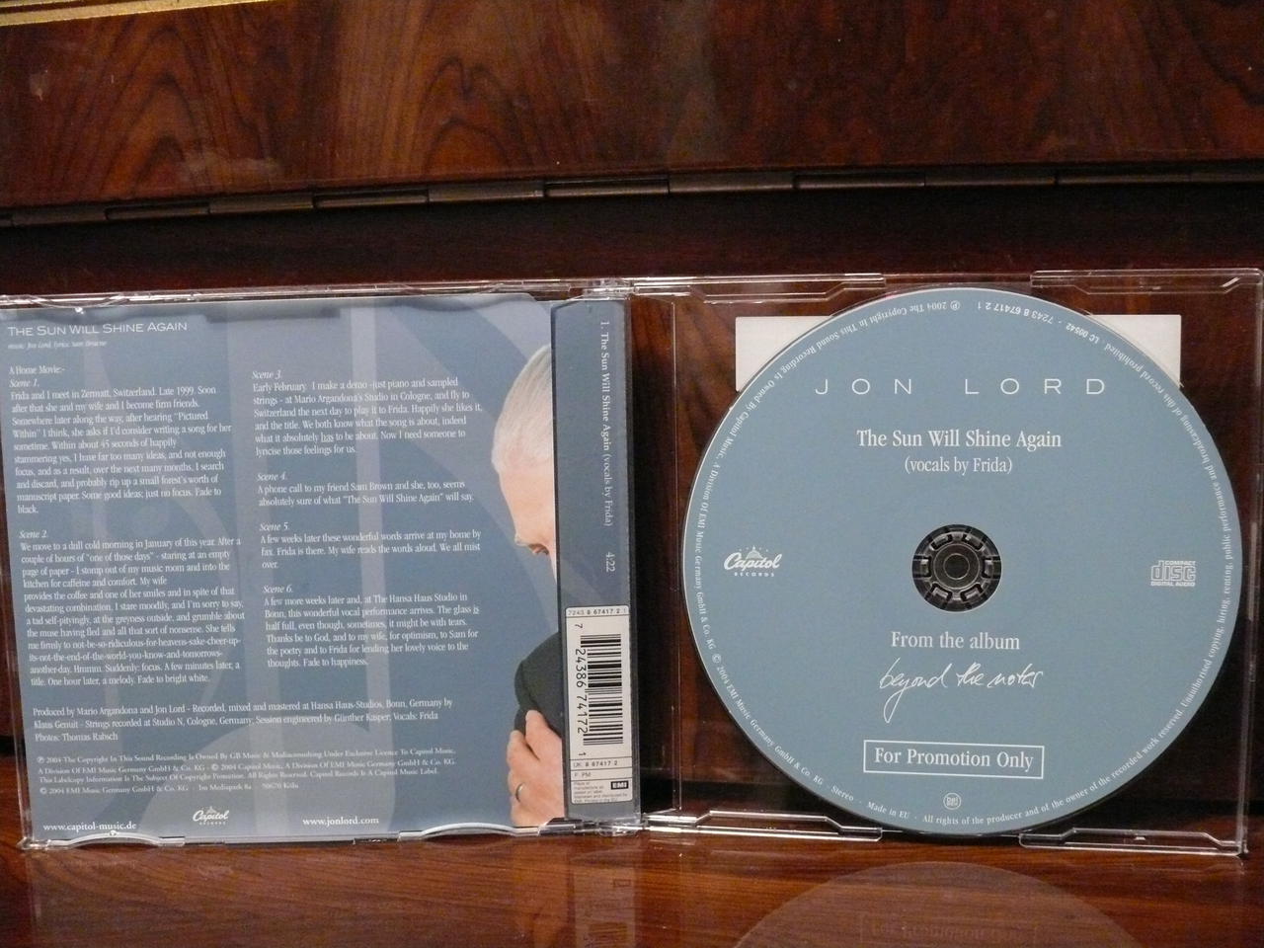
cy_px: 474
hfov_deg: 52.6
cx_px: 632
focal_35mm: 35
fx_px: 1278
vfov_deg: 40.7
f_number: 2.8
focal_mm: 7.4
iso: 800
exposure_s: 1/25
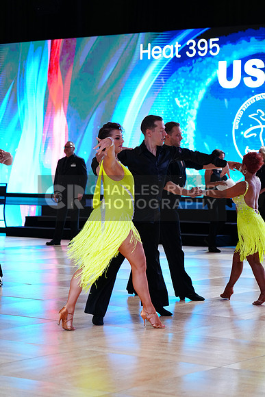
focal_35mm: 105
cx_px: 132
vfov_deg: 19.5
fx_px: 1159
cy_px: 198
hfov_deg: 13.0
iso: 2500
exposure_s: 1/400
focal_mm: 105
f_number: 4
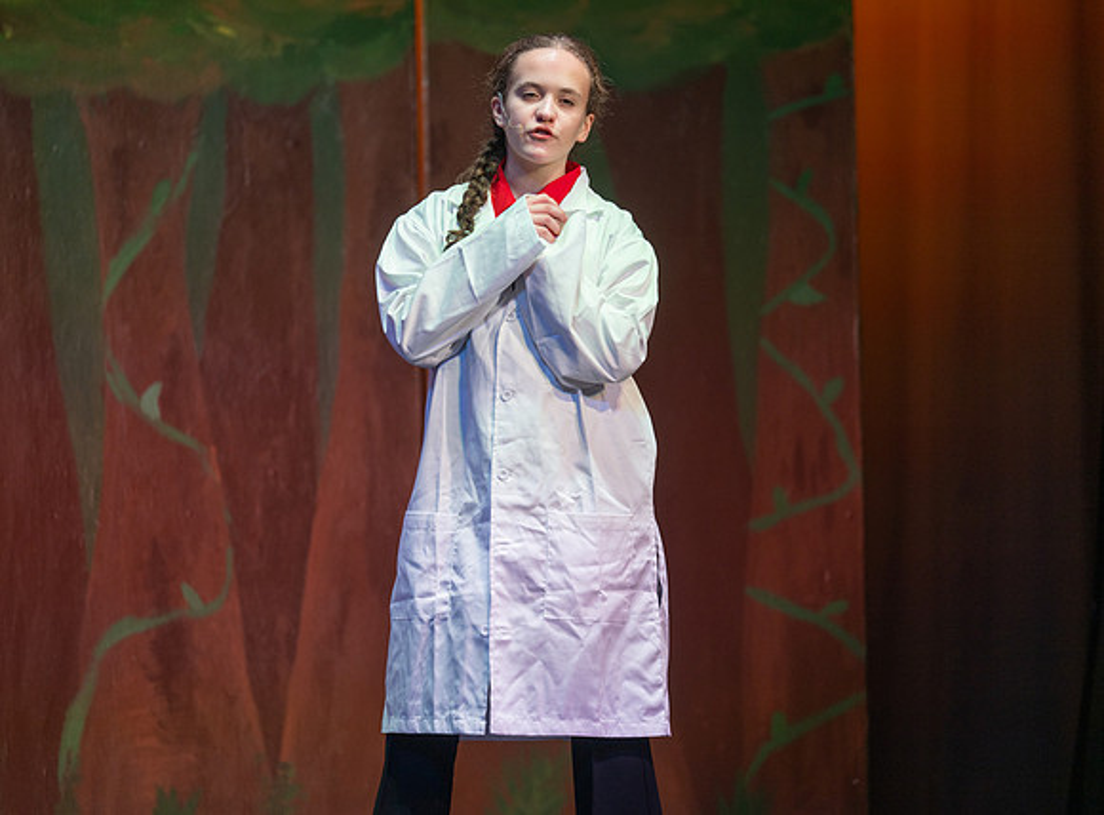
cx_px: 533
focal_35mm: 242
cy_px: 369
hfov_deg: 8.2
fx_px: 7679
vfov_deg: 6.1
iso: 320
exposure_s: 1/400
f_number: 2.8
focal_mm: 200
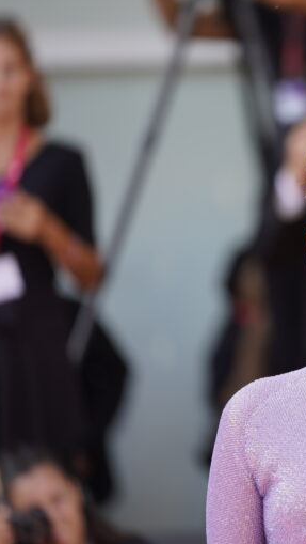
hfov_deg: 3.8
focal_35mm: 316
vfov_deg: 6.8
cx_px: 337
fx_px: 4550
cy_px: 272
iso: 100
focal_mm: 200
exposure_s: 1/320
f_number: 2.8
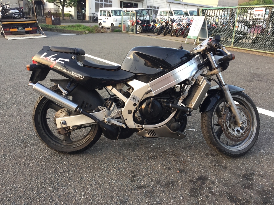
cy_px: 102
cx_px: 137
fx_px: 230
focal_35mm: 29
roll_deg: -4.3
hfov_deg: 61.7
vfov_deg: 48.2
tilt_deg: -17.6
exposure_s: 1/60
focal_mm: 4.15
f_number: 2.2
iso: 32
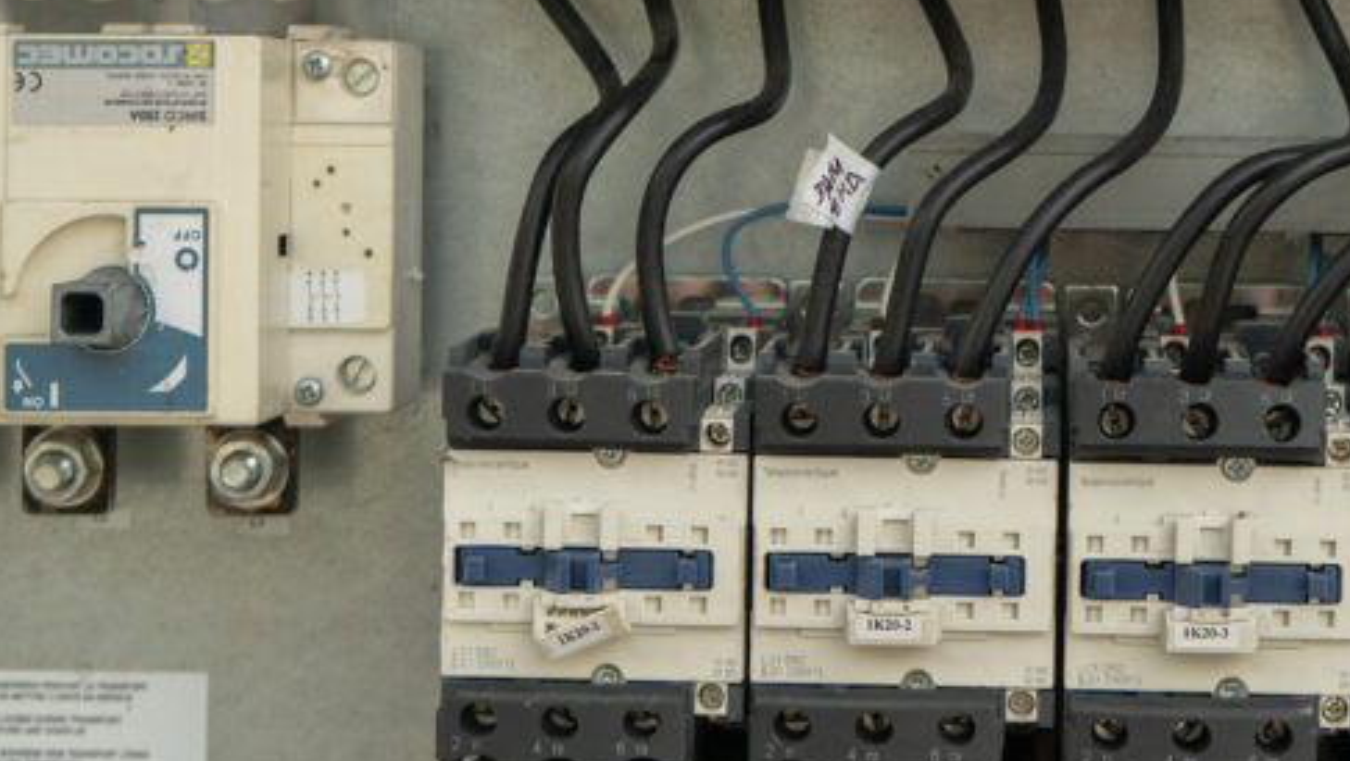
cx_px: 1008
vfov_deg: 16.0
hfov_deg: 27.8
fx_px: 2686
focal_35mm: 75
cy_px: 126
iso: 500
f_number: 4
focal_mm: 34
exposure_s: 1/640
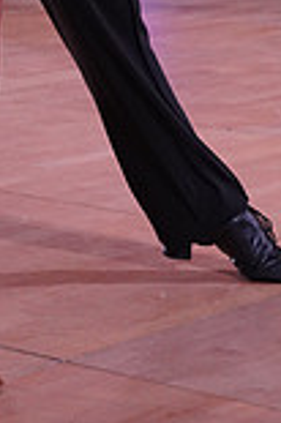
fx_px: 2288
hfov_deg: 6.9
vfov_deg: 10.1
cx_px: -151
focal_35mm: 195
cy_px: -287
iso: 2000
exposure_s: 1/200
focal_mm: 52
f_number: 5
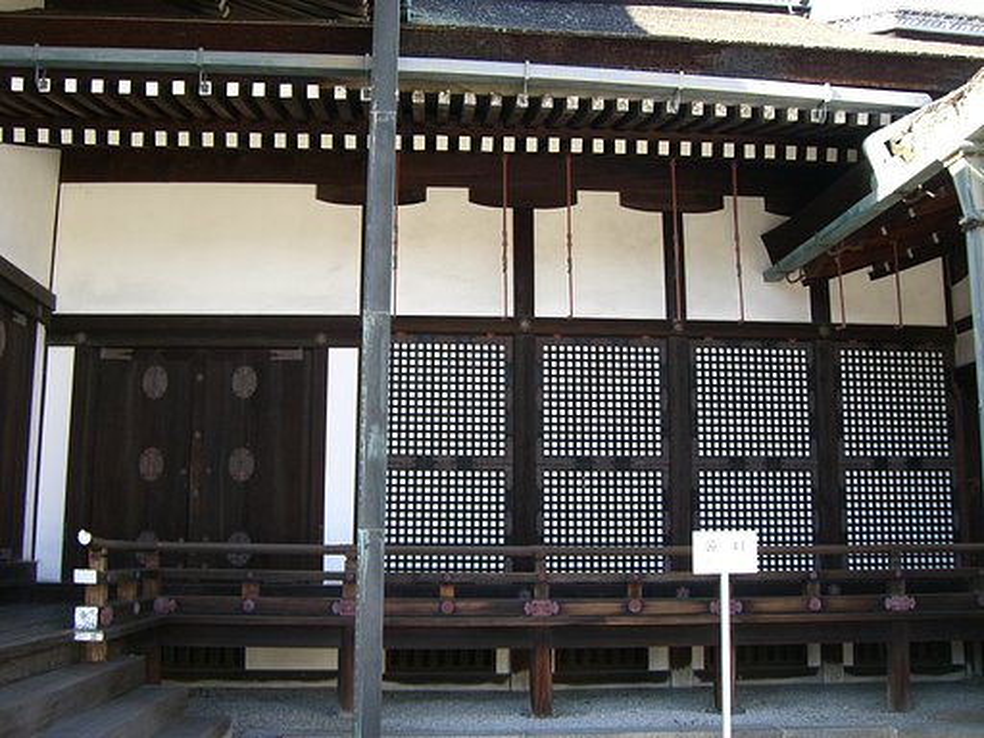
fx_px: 1080
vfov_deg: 37.7
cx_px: 492
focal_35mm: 38
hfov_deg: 49.0
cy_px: 369
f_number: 2.7
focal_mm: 6.2
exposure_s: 1/160
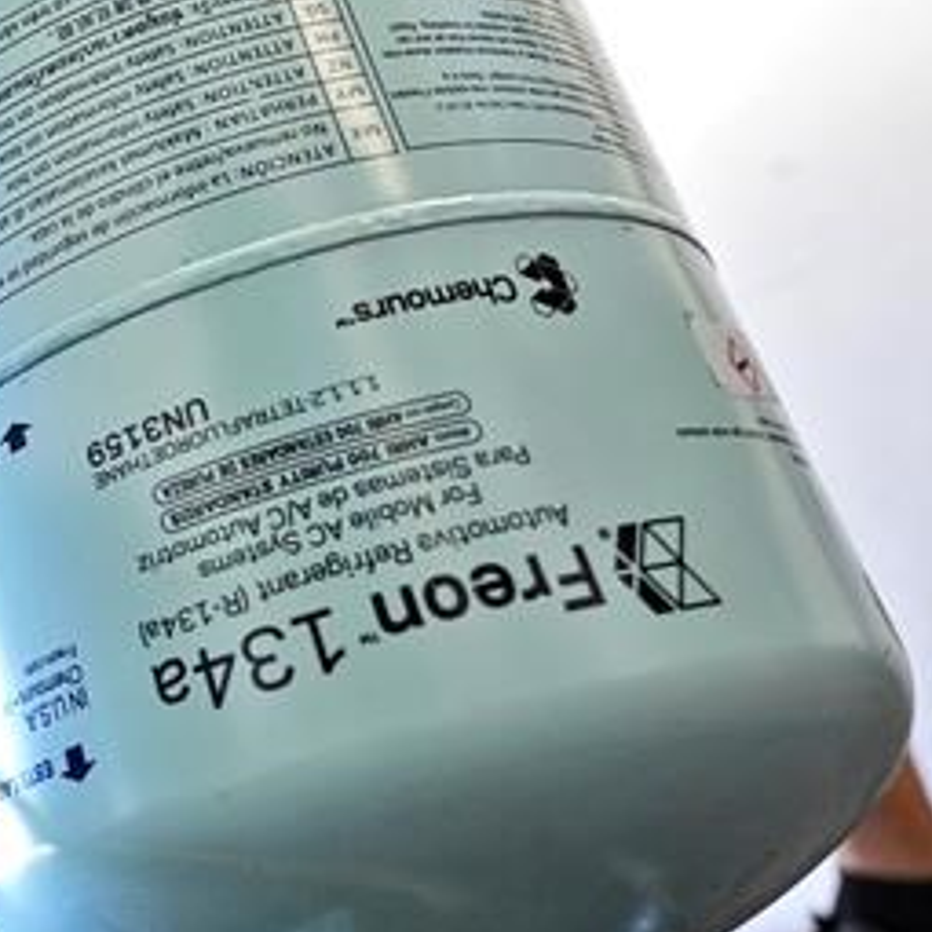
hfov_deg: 29.5
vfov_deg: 32.4
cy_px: 272
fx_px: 1584
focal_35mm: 52
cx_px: -95
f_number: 4
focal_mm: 24
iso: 2000
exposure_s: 1/125
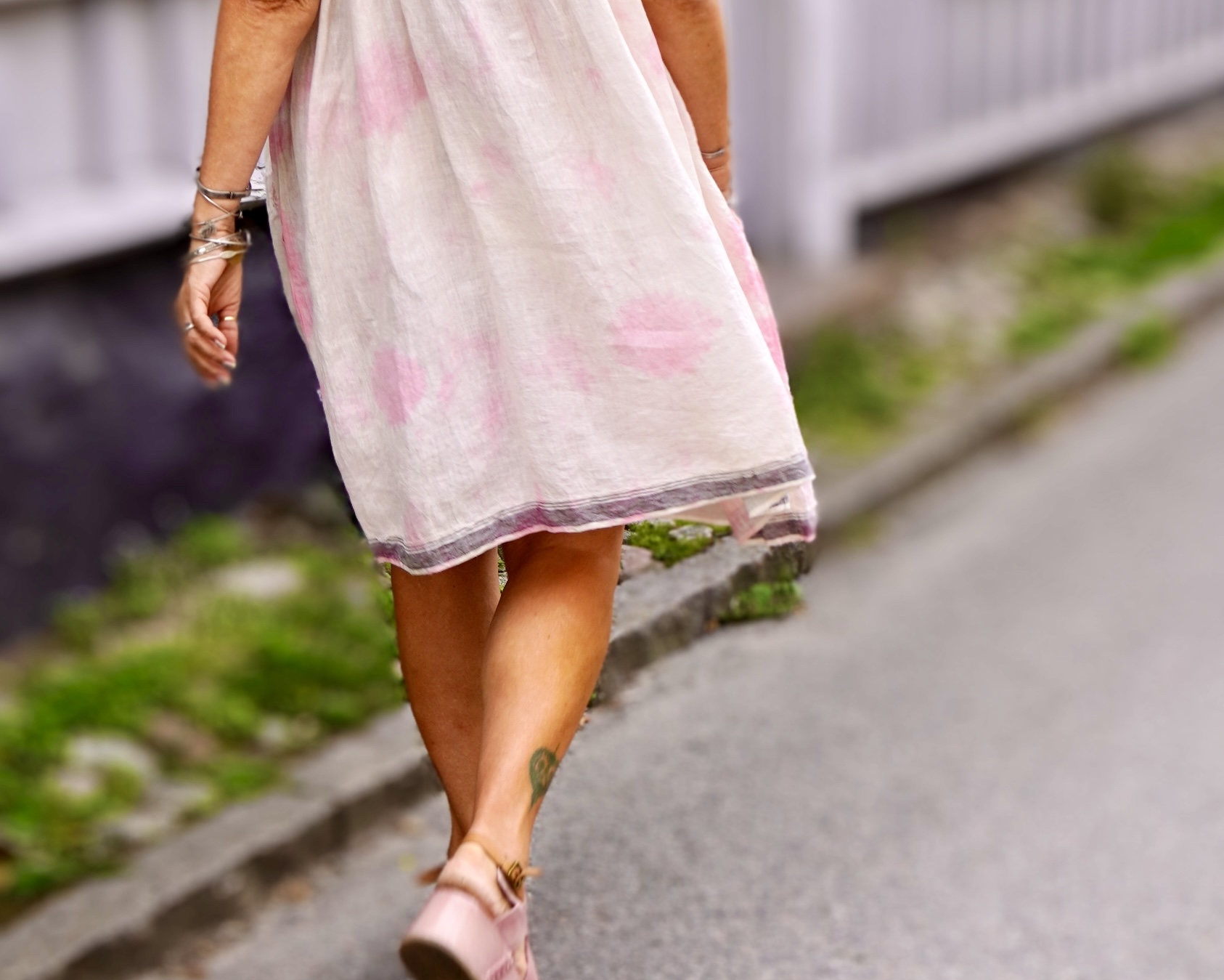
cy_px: 208
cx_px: 619
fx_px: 2091
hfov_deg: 32.6
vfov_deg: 25.9
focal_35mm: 58
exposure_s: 1/200
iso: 100
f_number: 5.6
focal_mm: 27
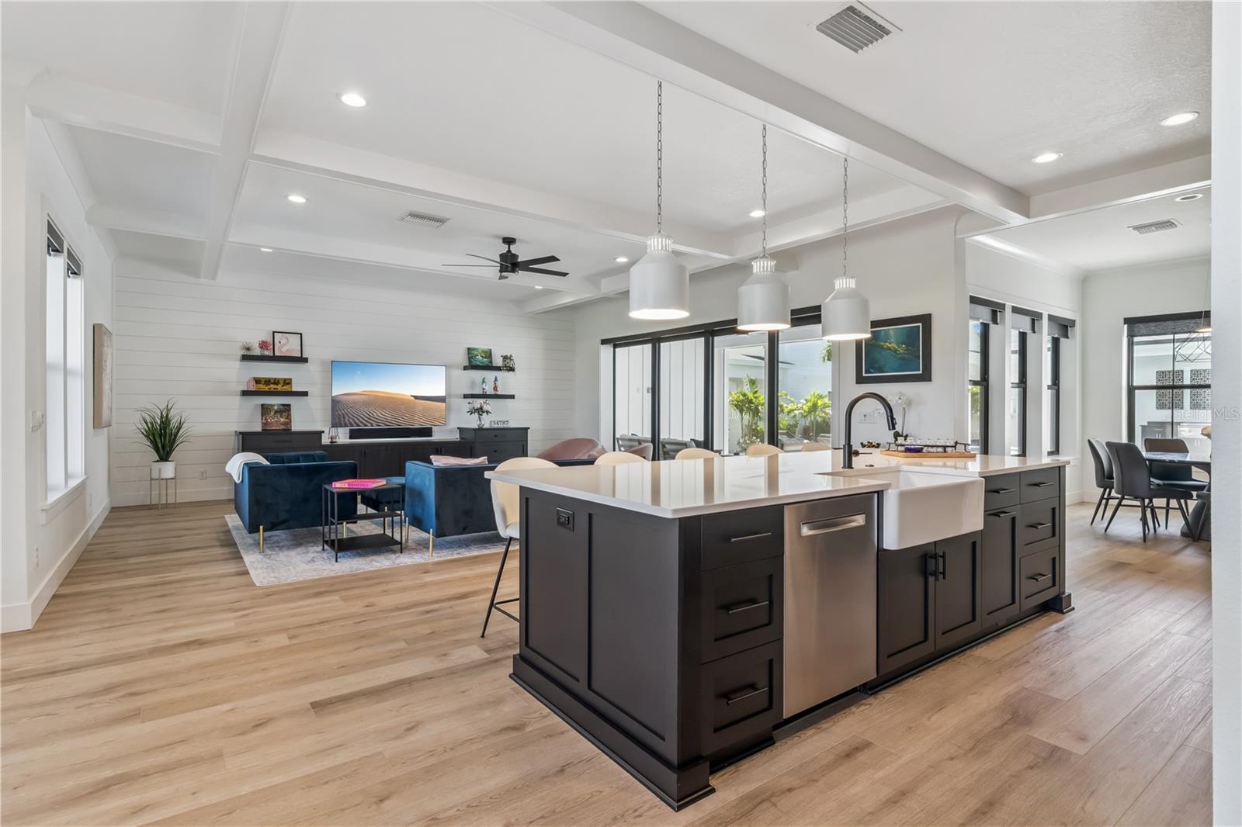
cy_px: 414
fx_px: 605
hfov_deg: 91.5
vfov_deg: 68.7
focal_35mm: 18
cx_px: 621
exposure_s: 1/30
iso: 400
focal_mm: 11.7
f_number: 9
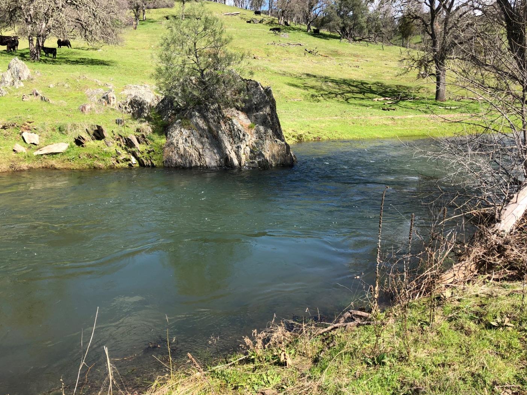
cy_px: 187
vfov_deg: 46.8
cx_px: 270
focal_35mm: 30
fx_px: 457
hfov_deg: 60.0
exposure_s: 1/1021
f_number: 1.8
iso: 20
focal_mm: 3.99
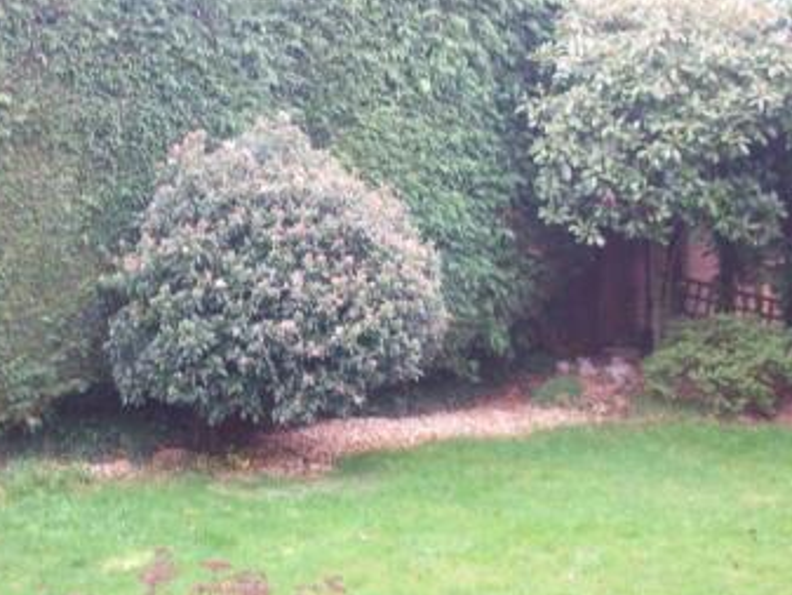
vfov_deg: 22.8
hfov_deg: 30.2
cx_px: 351
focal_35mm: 64
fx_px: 1465
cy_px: 194
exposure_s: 1/13.6
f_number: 2.8
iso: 160
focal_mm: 6.2
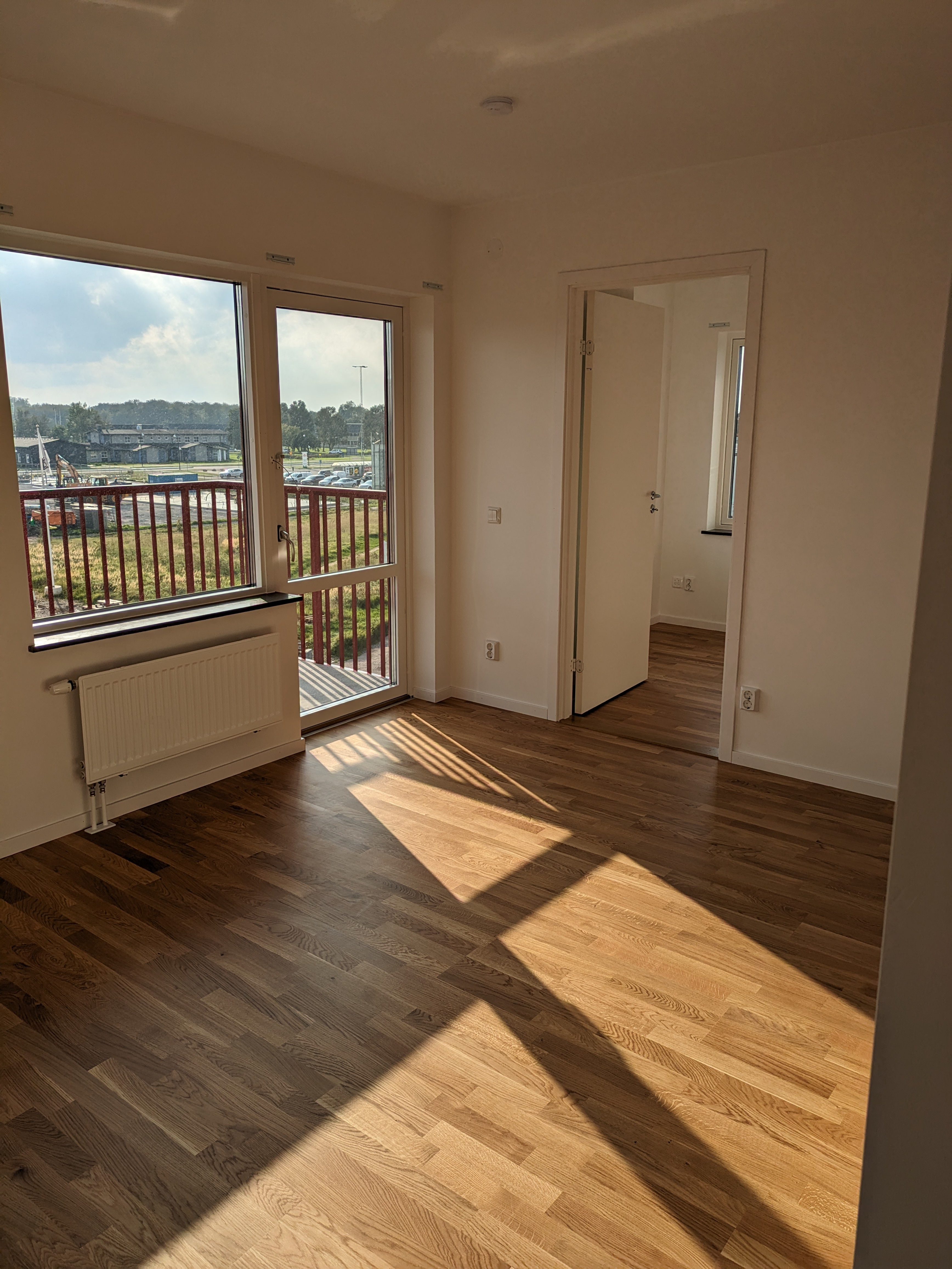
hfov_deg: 54.9
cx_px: 476
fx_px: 916
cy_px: 634
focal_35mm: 25
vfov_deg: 69.4
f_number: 1.89
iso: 44
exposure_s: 1/2451
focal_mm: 5.43
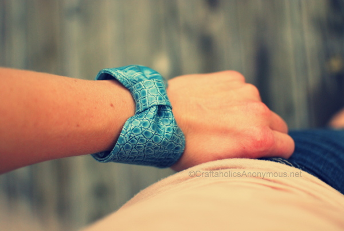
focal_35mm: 52
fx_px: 502
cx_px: 172
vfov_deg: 25.8
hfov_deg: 37.8
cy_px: 116
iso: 400
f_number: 2.2
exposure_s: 1/2500
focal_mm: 35
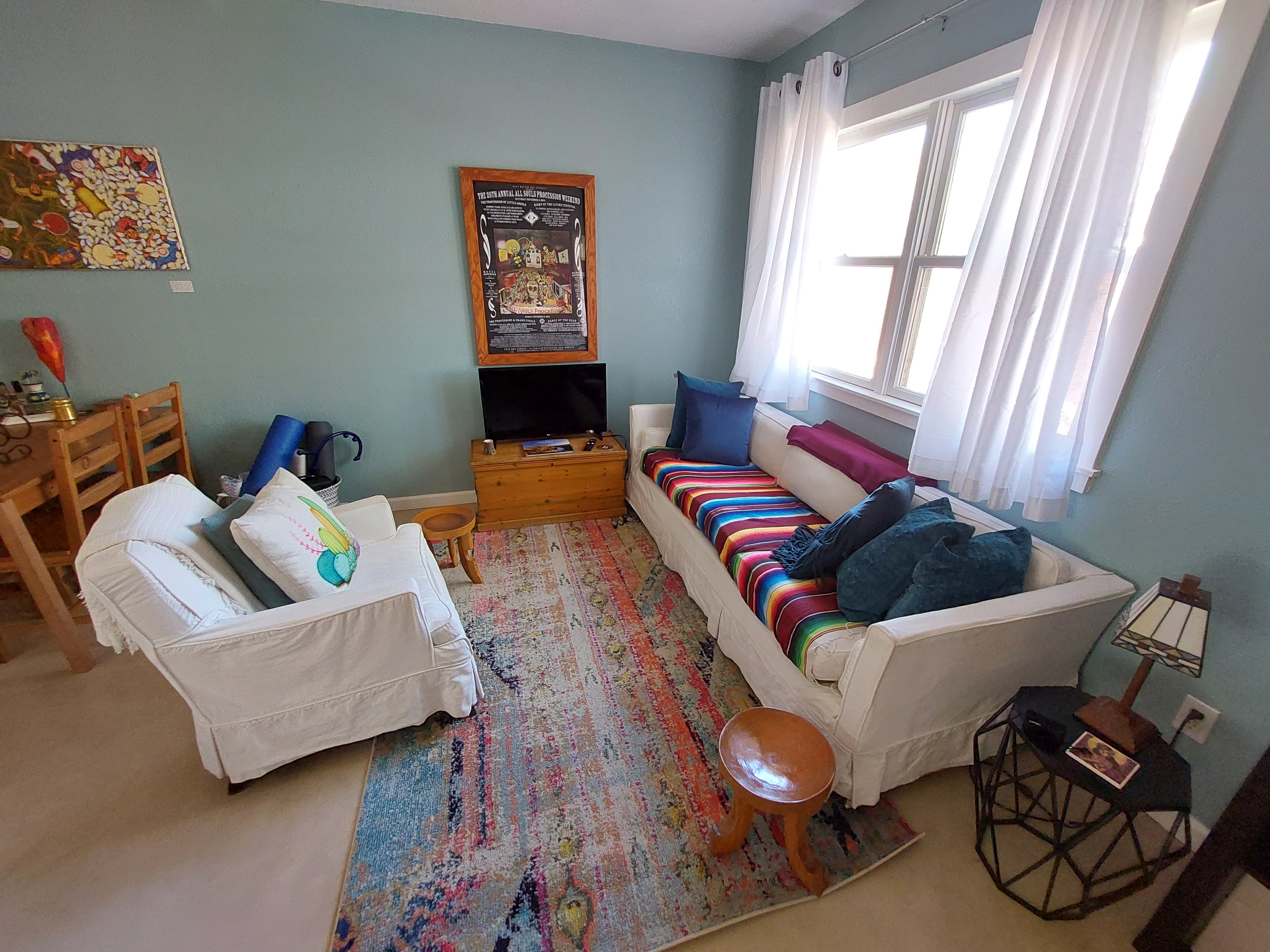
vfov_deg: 89.9
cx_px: 635
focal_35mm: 13
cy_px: 476
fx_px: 477
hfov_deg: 106.2
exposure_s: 1/30
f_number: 2.2
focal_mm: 1.74
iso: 320
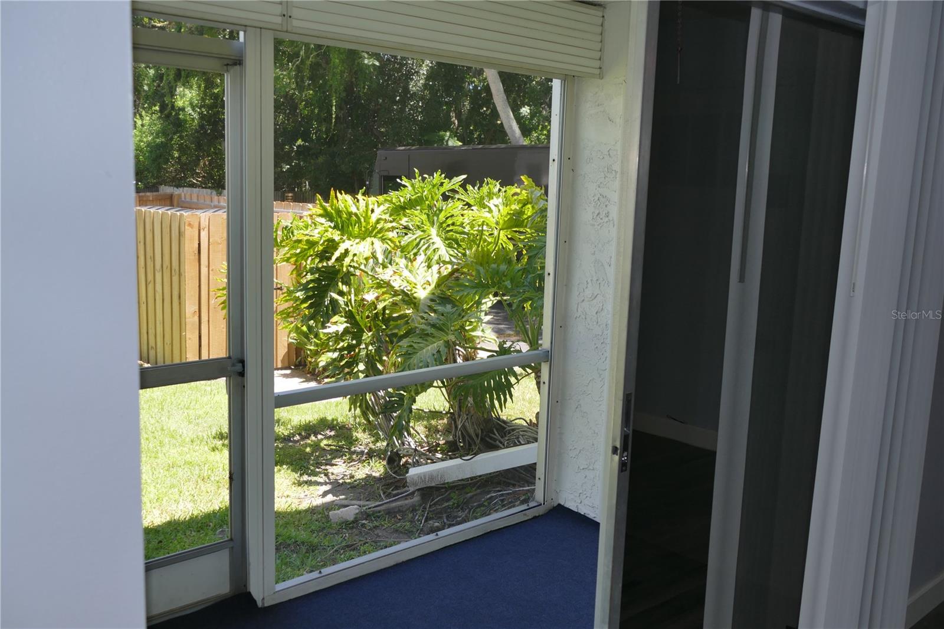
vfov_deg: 38.9
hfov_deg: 55.8
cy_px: 314
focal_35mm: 34
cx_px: 472
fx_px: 891
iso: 125
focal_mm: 12.38
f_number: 3.1
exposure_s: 1/250
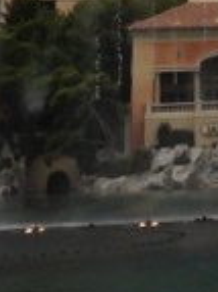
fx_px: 1556
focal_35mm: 185
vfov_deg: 10.2
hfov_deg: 7.8
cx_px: 340
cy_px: -212
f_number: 2.4
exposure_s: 1/3876
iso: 50
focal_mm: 4.13
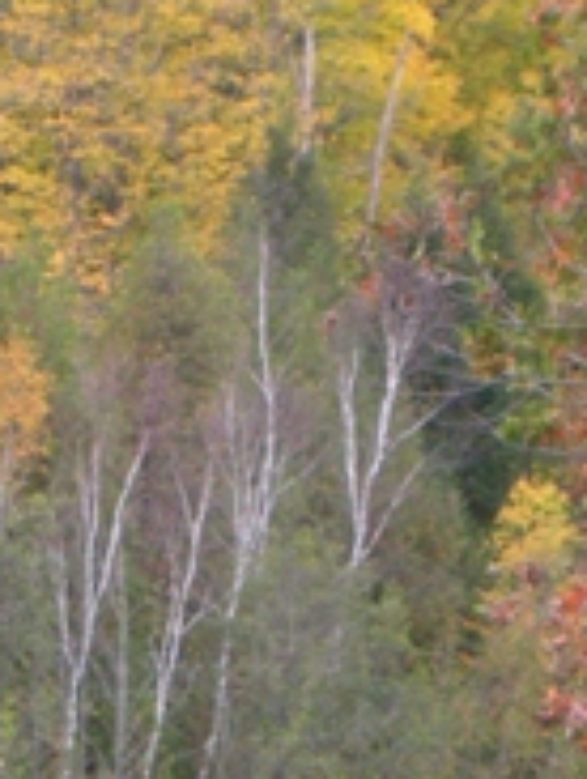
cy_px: 745
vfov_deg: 7.4
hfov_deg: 5.6
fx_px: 5971
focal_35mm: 265
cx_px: 162
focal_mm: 14.2
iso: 304
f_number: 4.8
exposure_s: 1/118
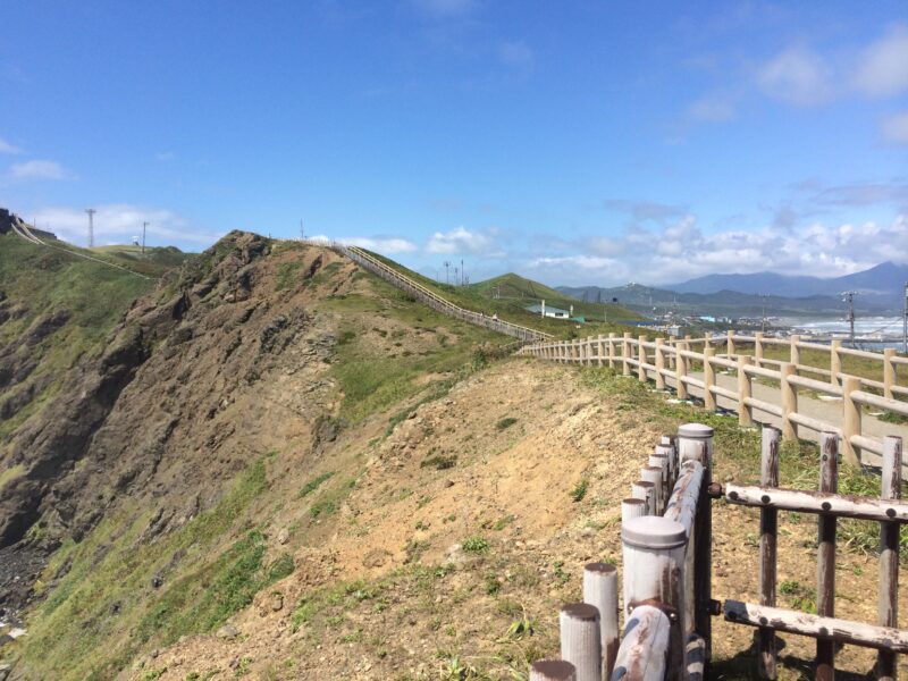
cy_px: 340
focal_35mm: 30
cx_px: 454
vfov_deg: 46.8
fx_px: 787
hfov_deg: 60.0
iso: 40
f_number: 2.2
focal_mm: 4.12
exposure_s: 1/2564
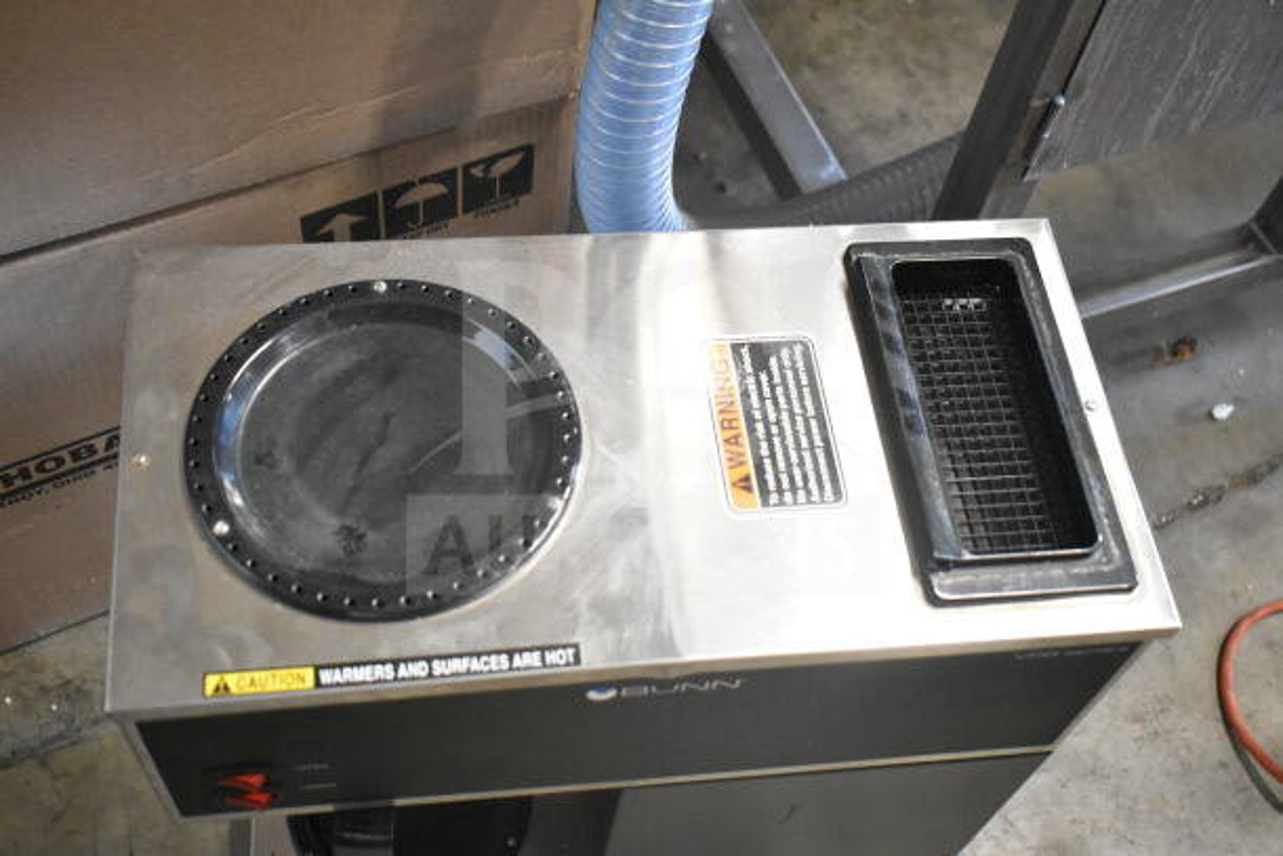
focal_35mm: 44
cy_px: 428
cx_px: 642
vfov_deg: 30.9
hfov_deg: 45.0
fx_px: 1551
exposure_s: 1/50
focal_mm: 29
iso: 5000
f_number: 4.2
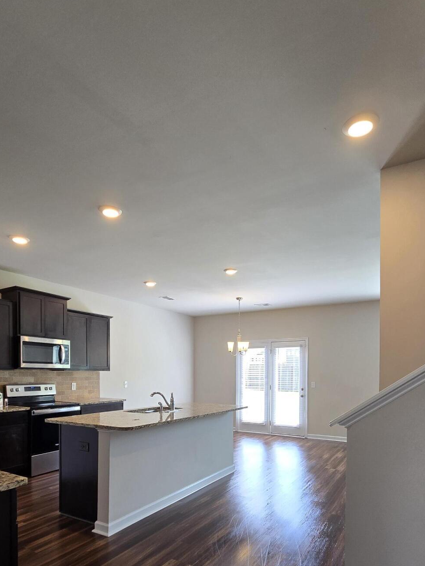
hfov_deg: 66.0
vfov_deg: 79.3
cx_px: 211
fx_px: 327
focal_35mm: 20
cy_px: 374
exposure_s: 1/60
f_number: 2.2
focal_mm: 2.2
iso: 80
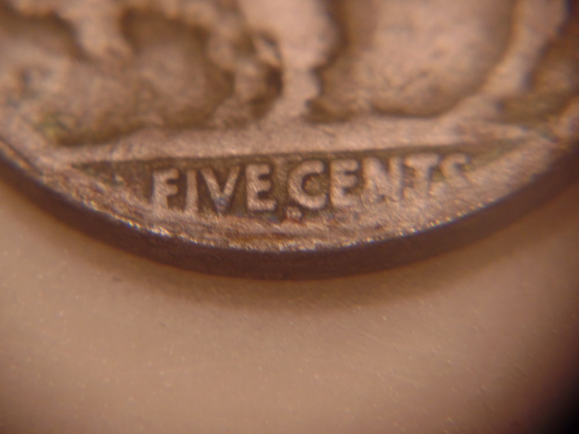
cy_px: 217
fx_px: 2894
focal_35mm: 173
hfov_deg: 11.4
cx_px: 290
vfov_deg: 8.6
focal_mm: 30.8
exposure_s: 1/60
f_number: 4.5
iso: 160
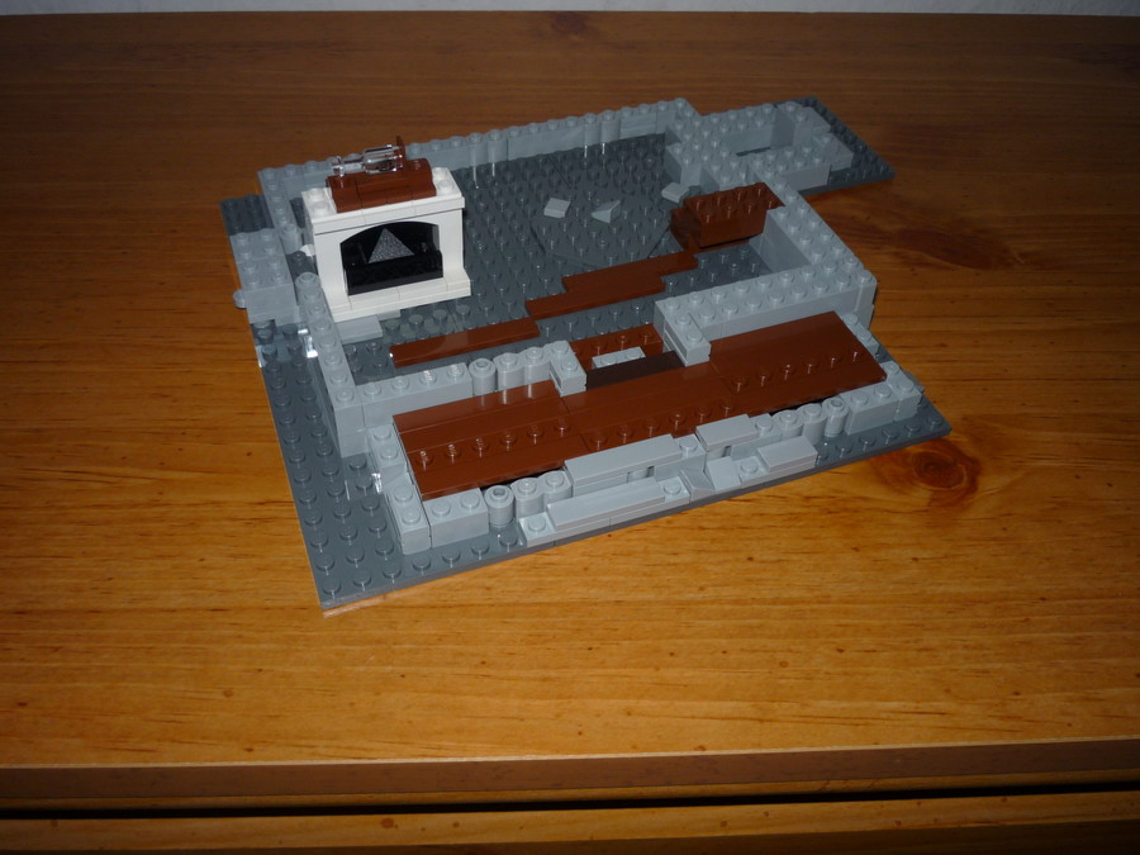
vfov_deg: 44.2
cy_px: 428
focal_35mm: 32
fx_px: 1054
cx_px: 570
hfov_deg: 56.8
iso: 100
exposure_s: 1/30
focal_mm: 5.2
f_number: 4
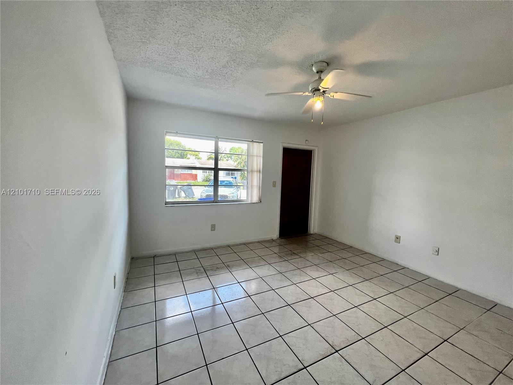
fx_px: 193
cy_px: 192
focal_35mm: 13
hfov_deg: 106.2
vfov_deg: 89.9
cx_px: 256
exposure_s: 1/120
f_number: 1.8
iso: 80
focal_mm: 1.57
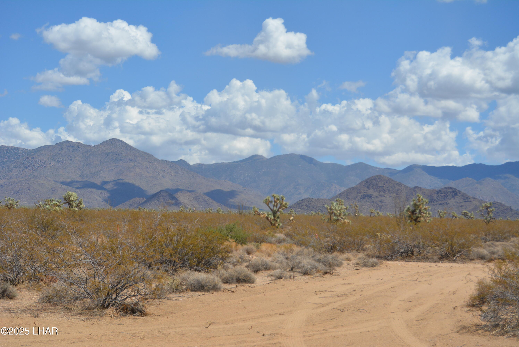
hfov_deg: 24.6
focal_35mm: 82
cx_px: 260
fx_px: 1190
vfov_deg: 16.6
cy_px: 174
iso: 400
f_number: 7.1
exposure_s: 1/2000
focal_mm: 55
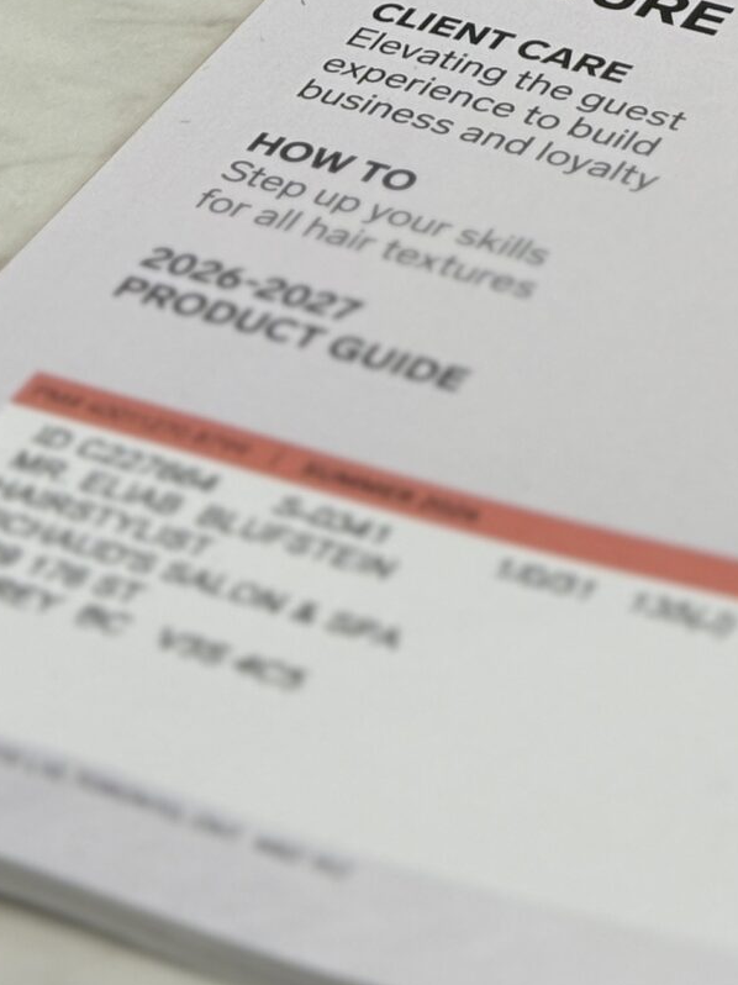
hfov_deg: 9.6
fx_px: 4380
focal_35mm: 154
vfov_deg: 12.4
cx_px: 616
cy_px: -352
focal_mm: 6.76
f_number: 1.78
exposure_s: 1/120
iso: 100
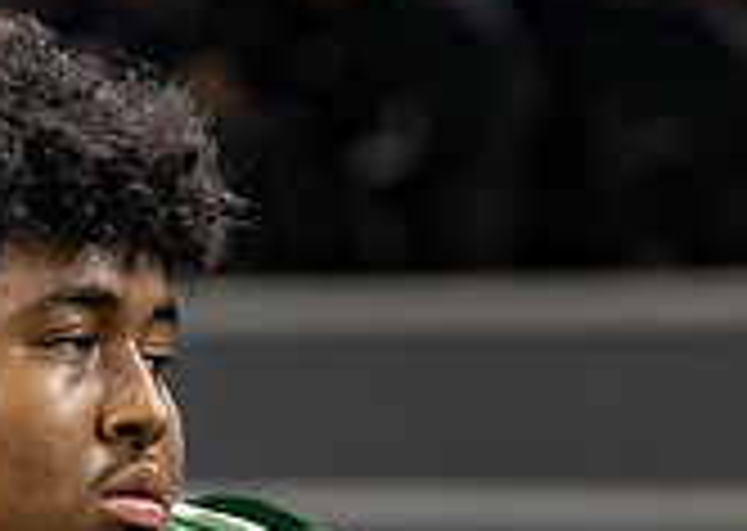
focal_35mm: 466
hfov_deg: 4.3
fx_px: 9870
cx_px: 58
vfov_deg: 3.1
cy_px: 848
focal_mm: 104
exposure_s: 1/320
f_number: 2.8
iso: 1250
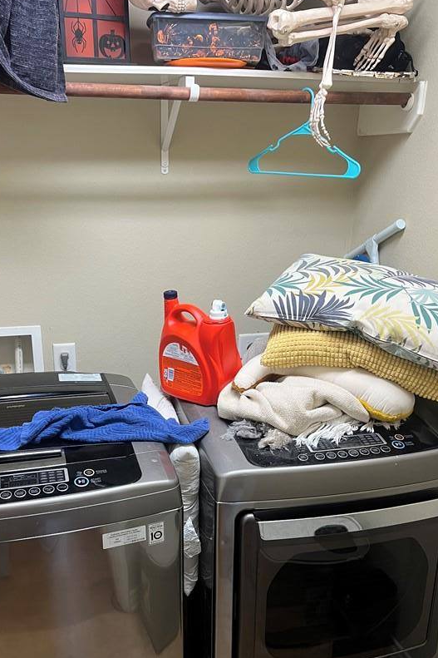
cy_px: 413
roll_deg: -0.3
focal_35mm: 35
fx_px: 639
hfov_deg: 37.8
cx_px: 187
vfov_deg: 53.8
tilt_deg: -21.9
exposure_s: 1/60
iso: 125
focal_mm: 5.7
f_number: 1.5
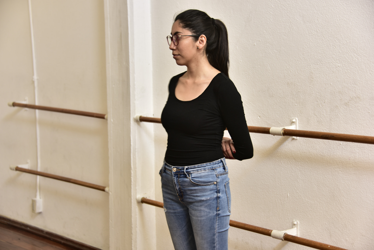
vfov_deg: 20.0
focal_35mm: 68
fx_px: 707
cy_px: 125
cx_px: 187
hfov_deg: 29.6
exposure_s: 1/3
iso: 64
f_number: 4.8
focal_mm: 68
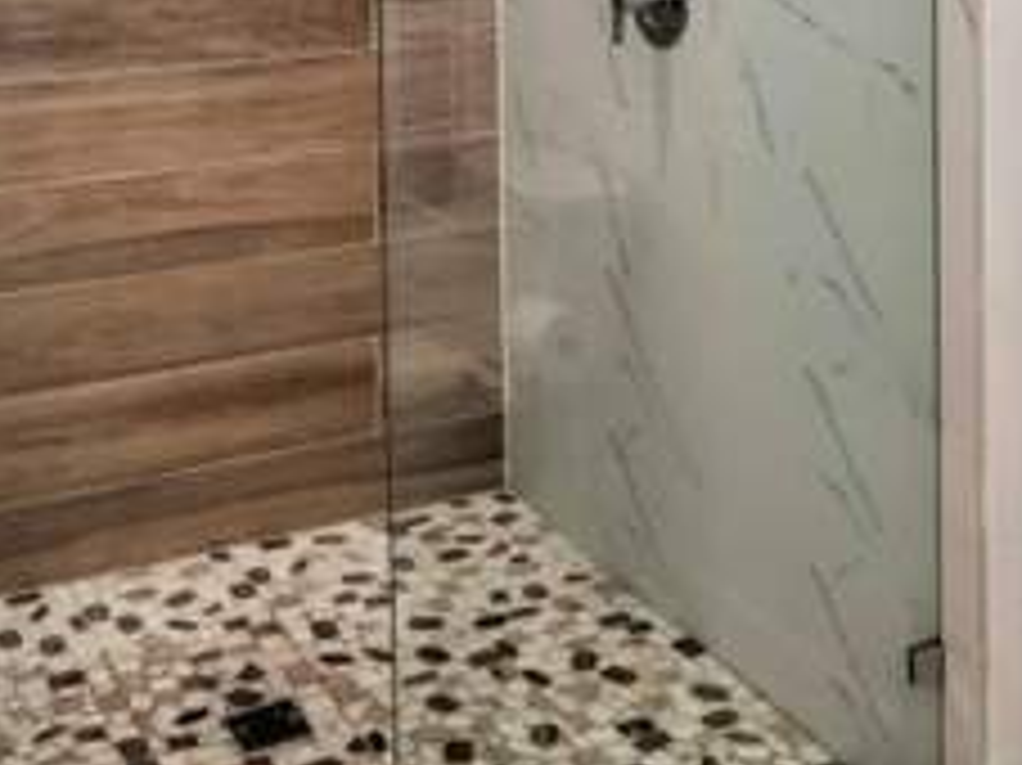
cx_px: 486
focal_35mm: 55
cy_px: 74
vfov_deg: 25.7
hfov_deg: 34.9
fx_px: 1623
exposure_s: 1/60
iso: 80
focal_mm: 5.4
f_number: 1.8
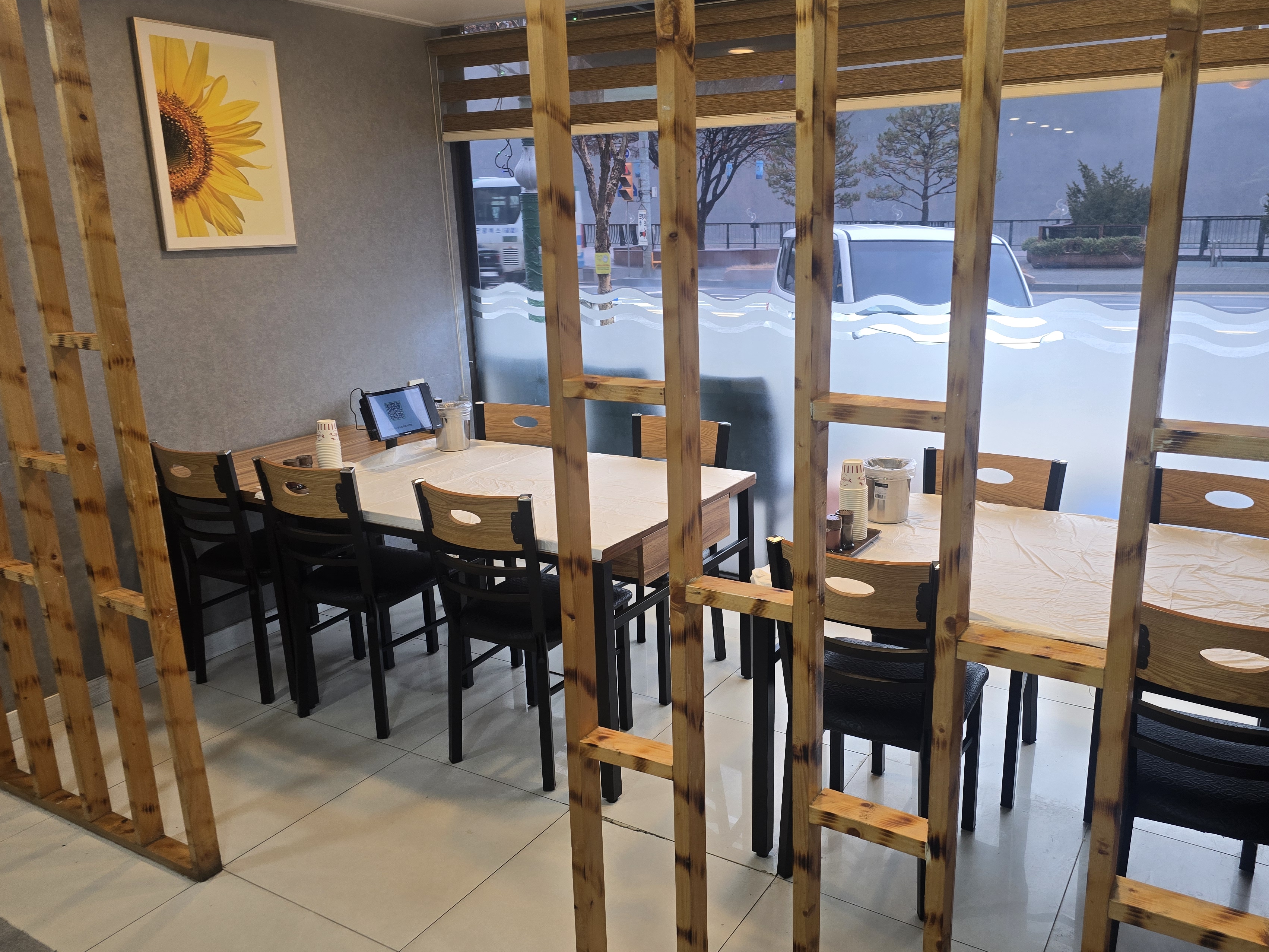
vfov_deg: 51.4
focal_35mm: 27
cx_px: 704
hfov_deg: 65.1
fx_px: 990
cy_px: 482
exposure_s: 1/120
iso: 80
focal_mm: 6.3
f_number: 1.7
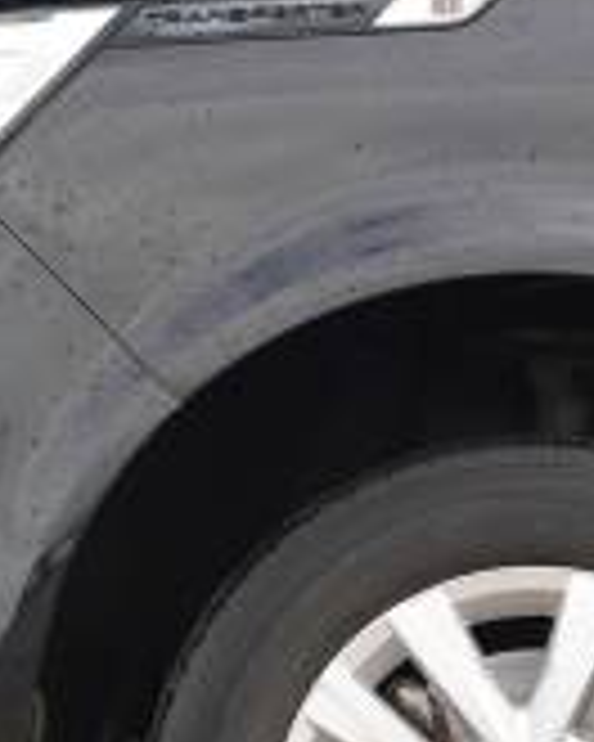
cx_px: 536
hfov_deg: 6.7
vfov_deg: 8.4
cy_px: 562
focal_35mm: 230
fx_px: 5056
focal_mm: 63.3
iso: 100
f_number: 4.5
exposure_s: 1/100
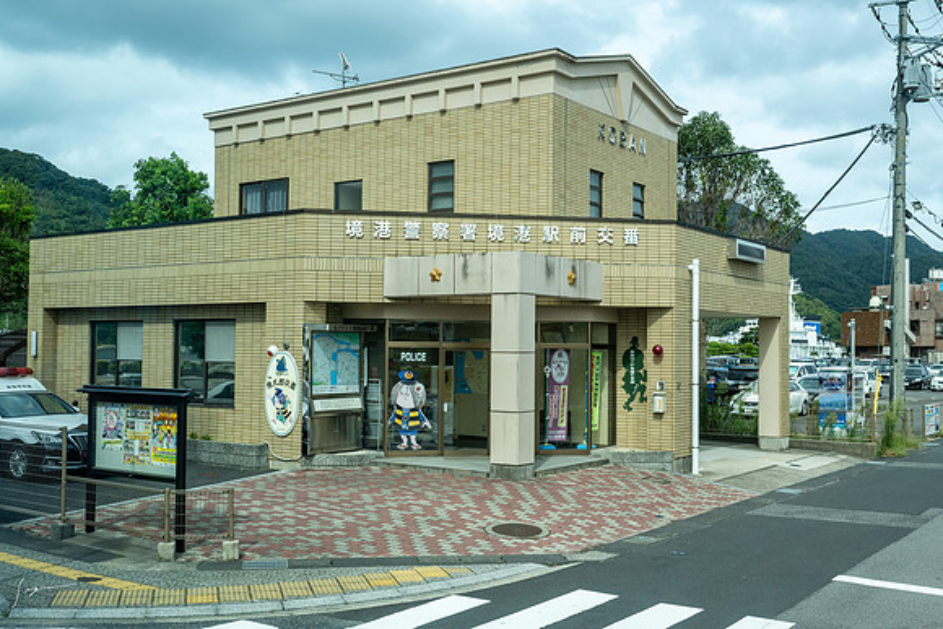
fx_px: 996
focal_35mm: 38
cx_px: 472
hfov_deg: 50.7
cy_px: 314
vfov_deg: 35.1
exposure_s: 1/250
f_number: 11
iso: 450
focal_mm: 38
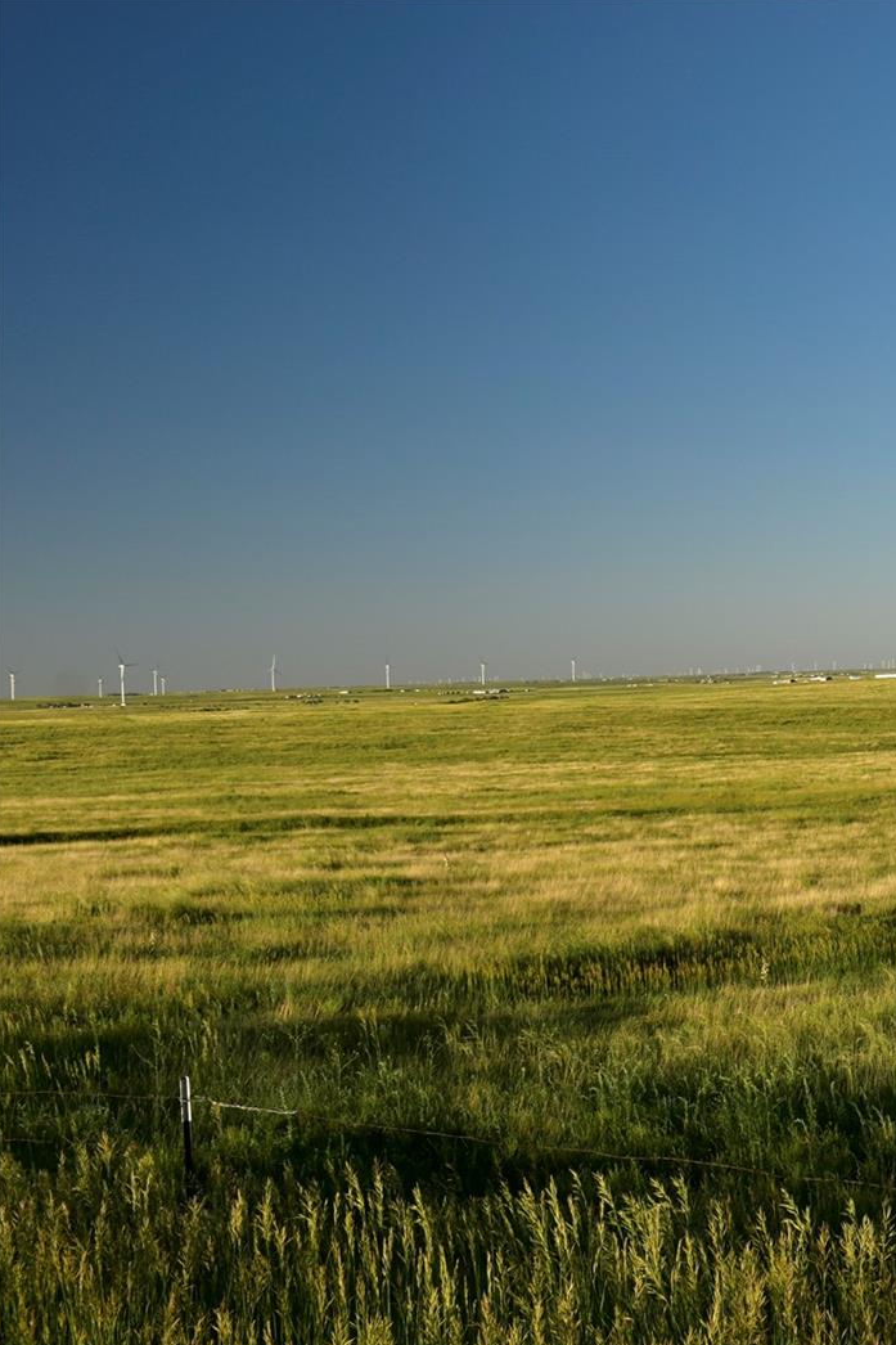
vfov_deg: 37.7
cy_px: 682
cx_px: 1023
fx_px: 1970
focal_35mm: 53
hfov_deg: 23.7
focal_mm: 23
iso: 400
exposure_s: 1/250
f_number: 10
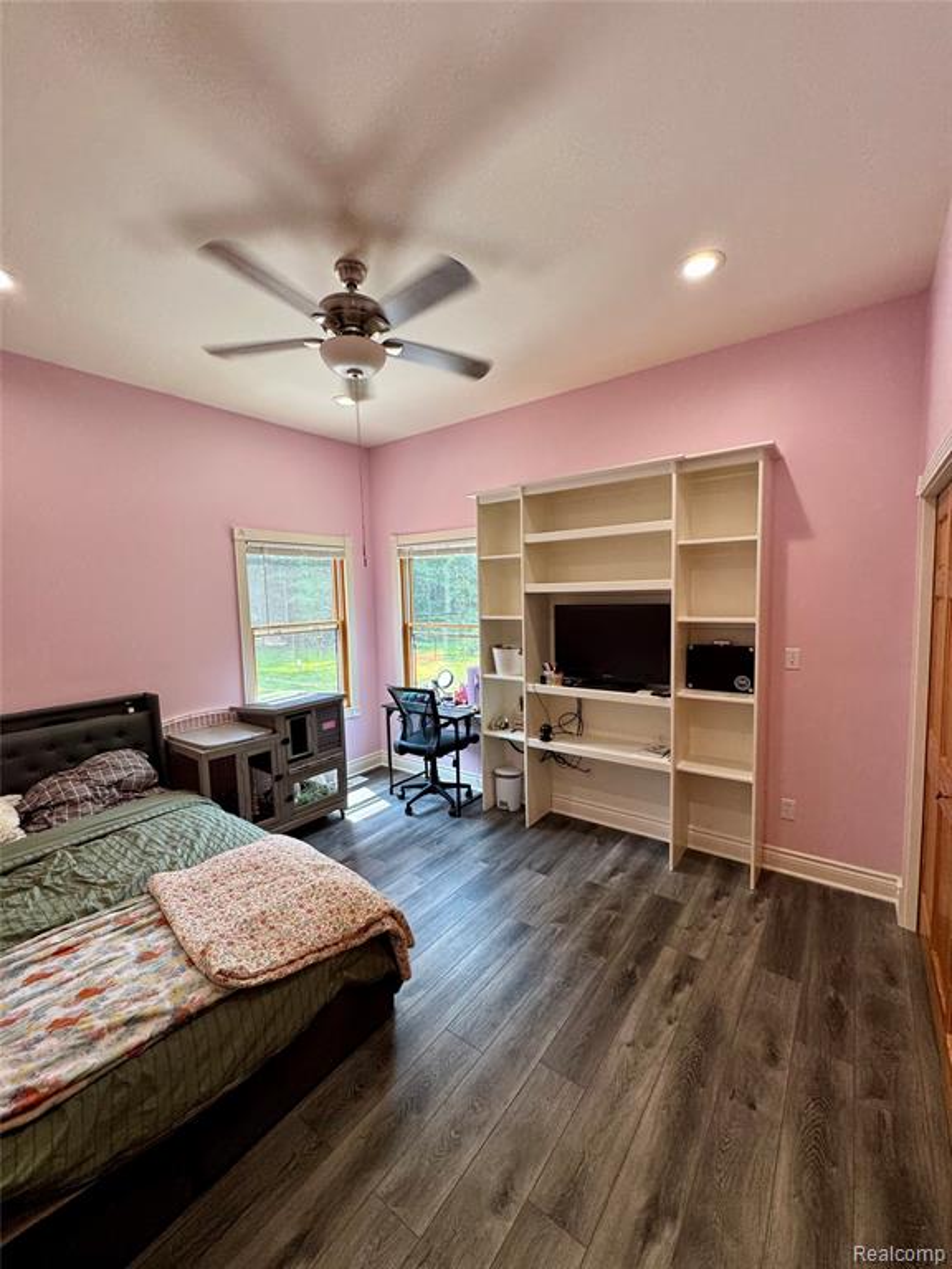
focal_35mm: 14
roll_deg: +1.1
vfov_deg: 102.1
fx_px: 513
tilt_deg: -5.2
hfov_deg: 85.7
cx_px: 476
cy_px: 634
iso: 125
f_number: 2.2
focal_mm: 2.22
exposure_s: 1/120
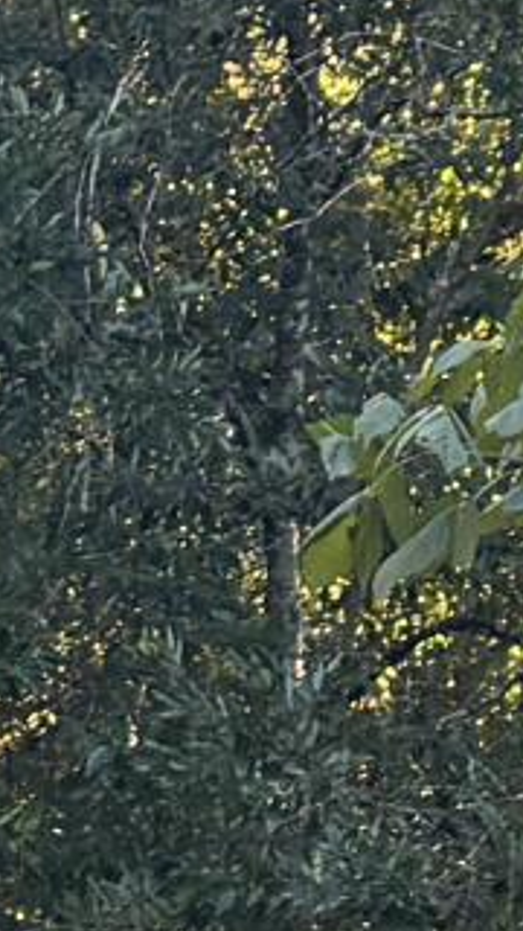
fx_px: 6040
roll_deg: -1.2
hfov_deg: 4.9
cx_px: -369
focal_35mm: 245
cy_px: 1984
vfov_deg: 8.3
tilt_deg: +5.5
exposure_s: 1/191
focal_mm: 6.76
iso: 100
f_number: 1.78
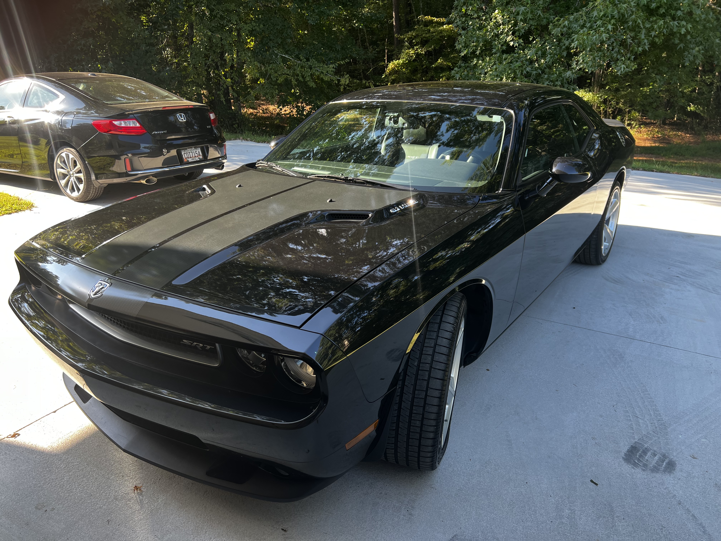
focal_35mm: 26
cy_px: 270
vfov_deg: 53.1
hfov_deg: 67.3
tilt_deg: -22.1
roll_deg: +4.0
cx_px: 360
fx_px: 542
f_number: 1.5
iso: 40
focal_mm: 5.7
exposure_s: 1/167
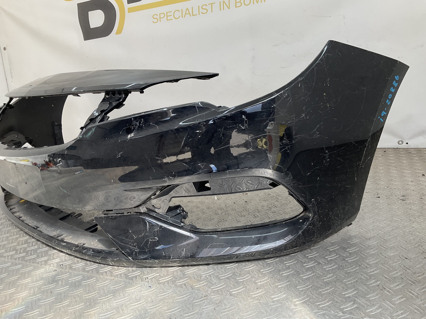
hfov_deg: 61.7
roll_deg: +6.7
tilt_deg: -15.5
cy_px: 160
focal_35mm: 29
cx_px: 213
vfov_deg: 48.2
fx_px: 357
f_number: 1.8
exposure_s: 1/287
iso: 16
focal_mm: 3
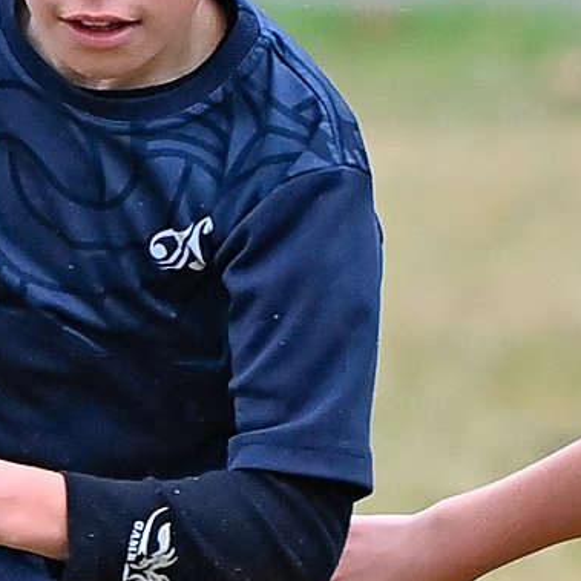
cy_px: 746
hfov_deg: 1.7
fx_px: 20090
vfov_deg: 1.7
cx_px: 862
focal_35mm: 1058
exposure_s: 1/2000
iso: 2800
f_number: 4
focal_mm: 200
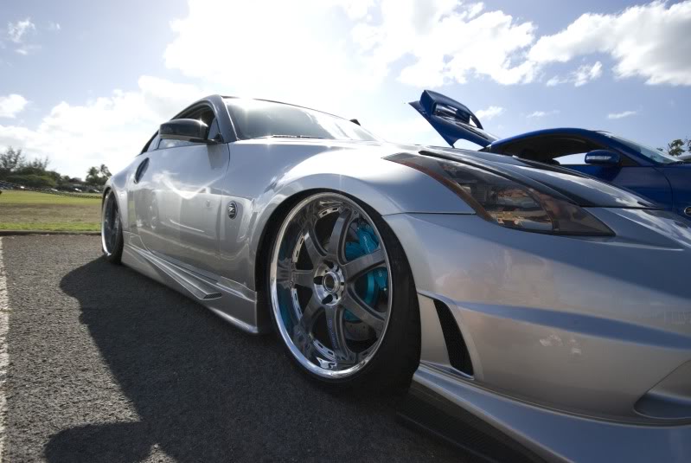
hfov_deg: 85.3
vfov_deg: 63.4
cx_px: 346
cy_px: 232
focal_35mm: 20
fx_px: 375
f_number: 4.5
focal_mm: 13
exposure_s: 1/4000
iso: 800
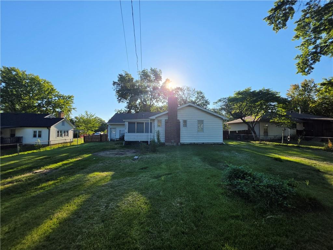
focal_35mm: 13
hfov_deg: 106.2
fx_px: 125
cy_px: 125
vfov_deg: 89.9
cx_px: 166
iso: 32
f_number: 1.9
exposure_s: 1/2186
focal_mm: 2.2
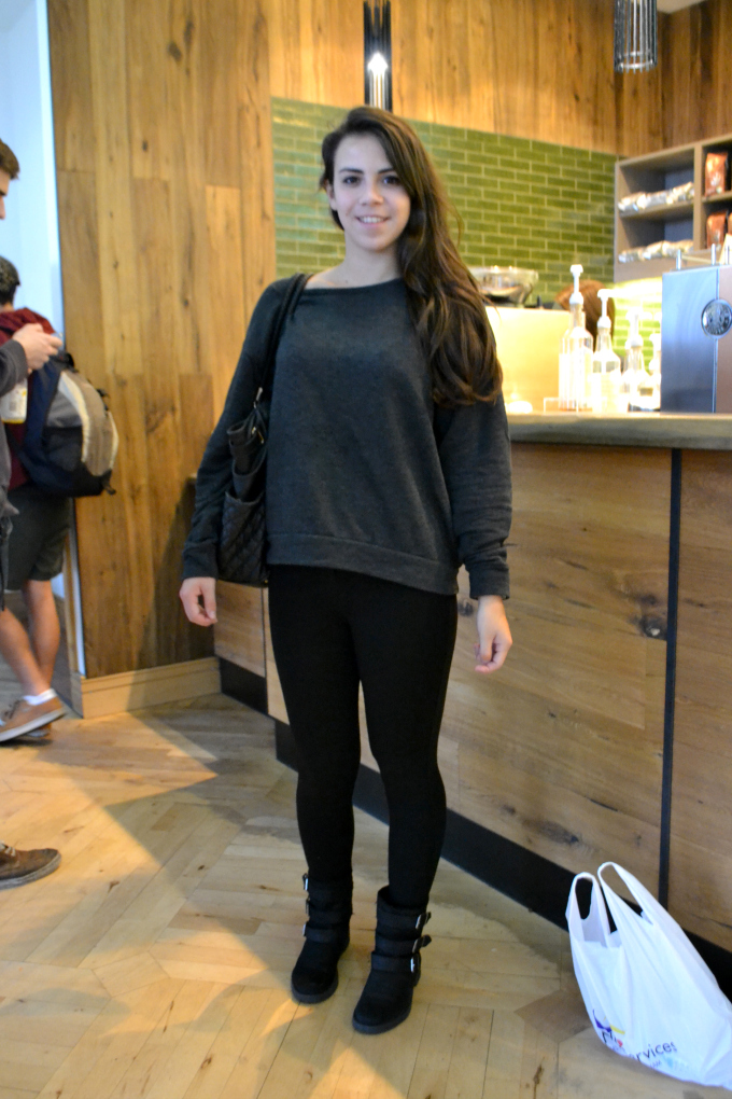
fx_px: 1006
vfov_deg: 57.2
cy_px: 550
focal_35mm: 33
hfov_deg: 40.0
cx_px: 366
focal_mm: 22
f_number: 3.8
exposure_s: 1/13
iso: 3200
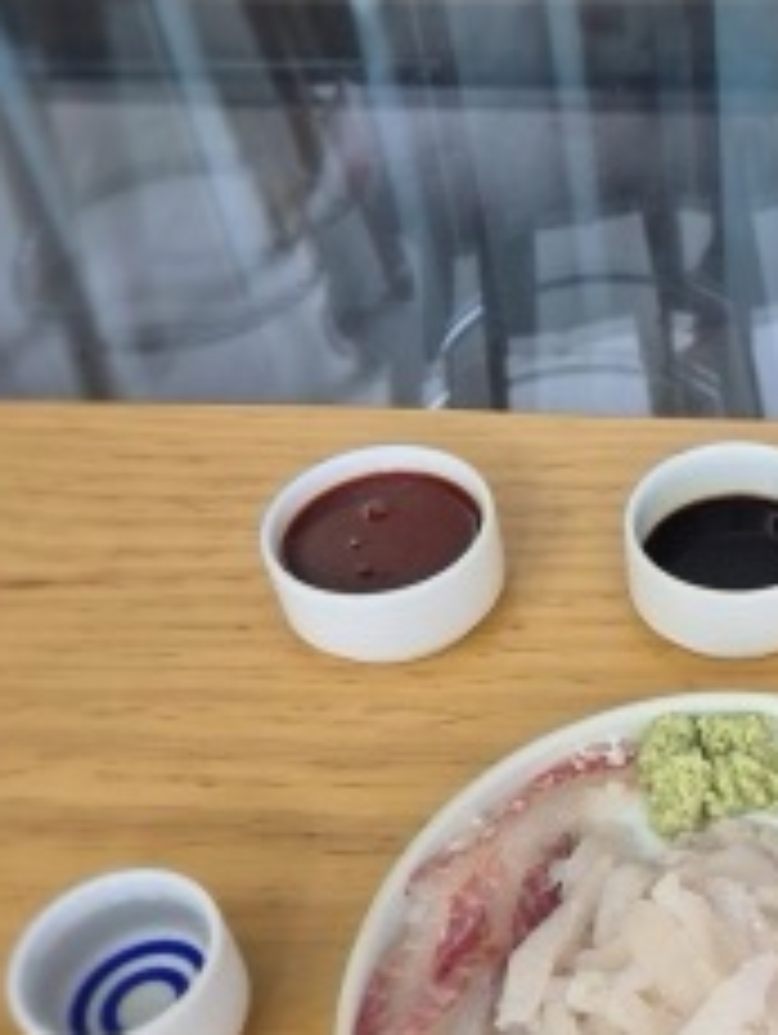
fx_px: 1436
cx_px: 747
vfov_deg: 39.5
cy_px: 590
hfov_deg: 28.7
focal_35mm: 48
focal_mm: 5.4
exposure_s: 1/60
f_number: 1.8
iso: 160
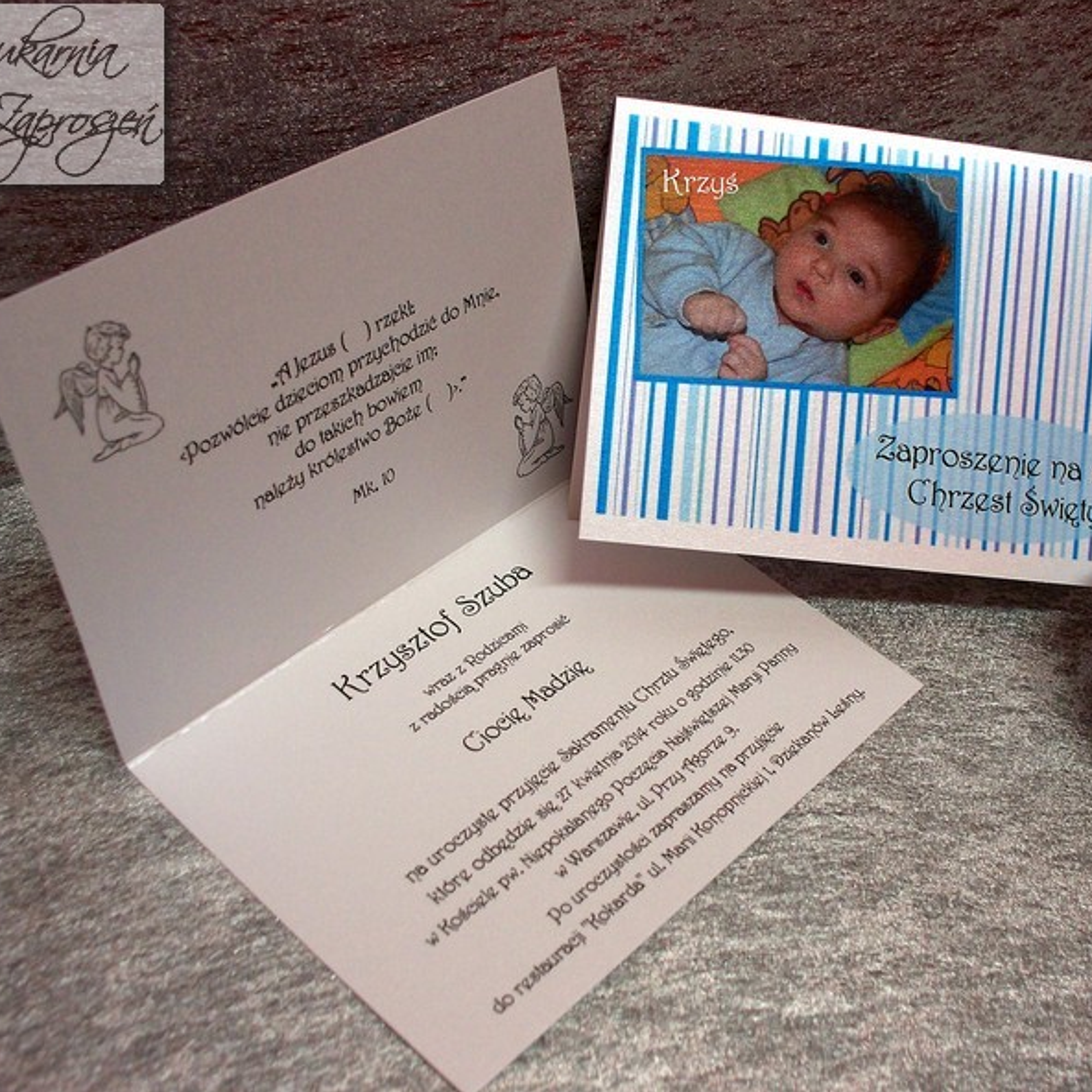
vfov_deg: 39.2
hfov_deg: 39.0
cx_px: 649
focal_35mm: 43
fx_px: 1535
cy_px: 542
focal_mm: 7.54
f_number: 2.8
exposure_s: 1/60
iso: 160
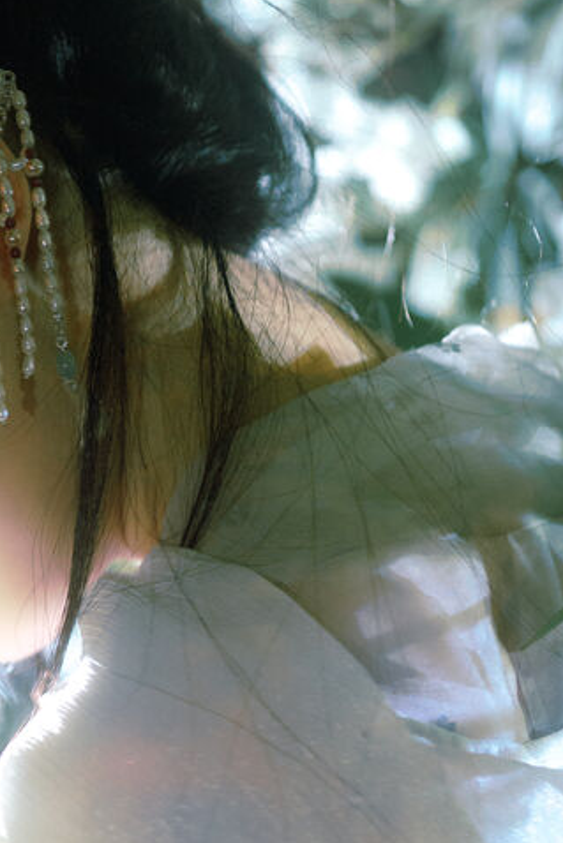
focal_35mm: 320
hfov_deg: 4.3
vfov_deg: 6.4
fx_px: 7501
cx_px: 99
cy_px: 1055
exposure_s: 1/160
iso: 640
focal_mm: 85
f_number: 1.4
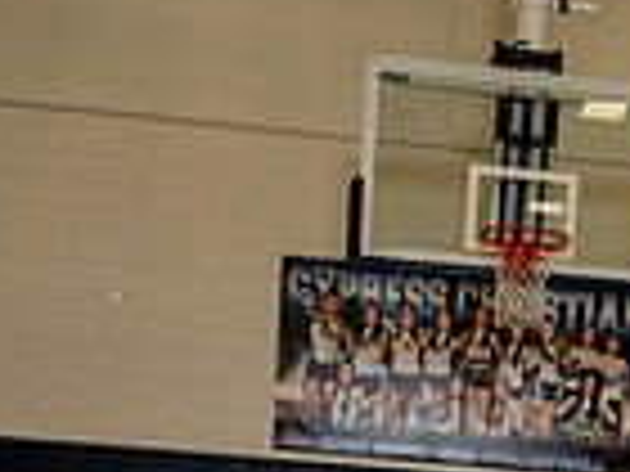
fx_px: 1856
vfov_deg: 12.5
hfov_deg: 19.1
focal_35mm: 102
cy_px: 980
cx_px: 508
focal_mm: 33
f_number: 5.6
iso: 400
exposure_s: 1/250
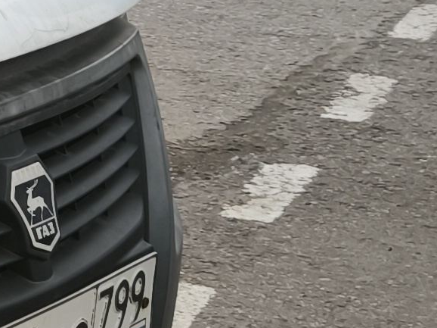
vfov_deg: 9.0
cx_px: -1086
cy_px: -52
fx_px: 2057
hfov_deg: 8.7
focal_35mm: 163
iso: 80
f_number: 1.7
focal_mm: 5.35
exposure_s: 1/446
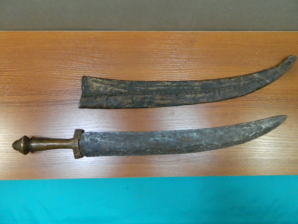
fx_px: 224
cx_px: 151
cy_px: 111
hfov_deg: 67.3
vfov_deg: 53.0
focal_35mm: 26
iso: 800
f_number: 3.1
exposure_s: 1/80
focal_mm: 4.5
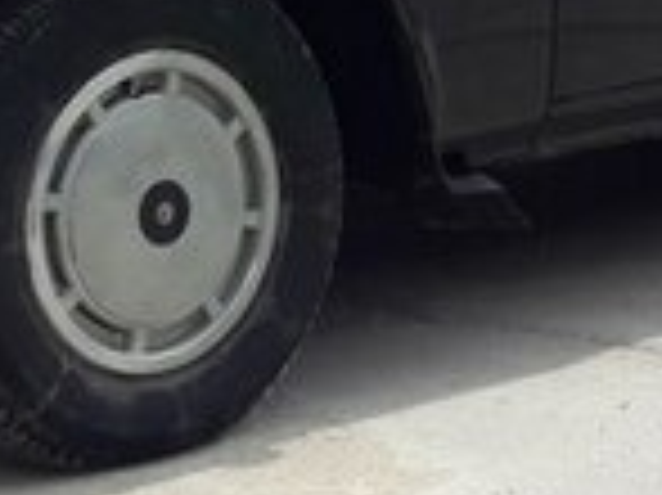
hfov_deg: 15.7
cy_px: -101
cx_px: 351
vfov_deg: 11.5
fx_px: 2408
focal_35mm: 126
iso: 40
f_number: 1.9
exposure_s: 1/1267
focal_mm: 3.7
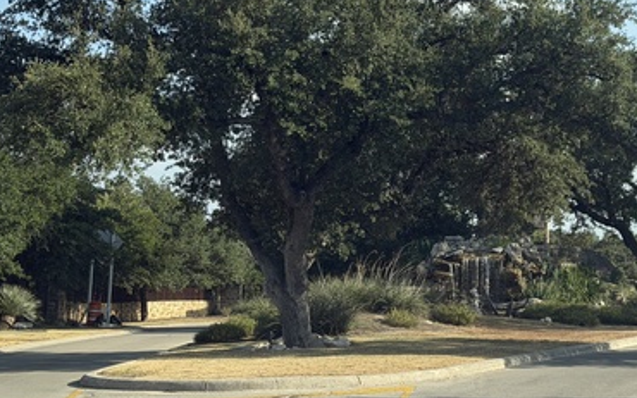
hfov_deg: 23.2
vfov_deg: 14.8
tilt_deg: +2.3
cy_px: 150
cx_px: 506
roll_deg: -0.5
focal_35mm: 88
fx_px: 1527
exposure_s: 1/2494
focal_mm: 6.76
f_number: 1.78
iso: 64
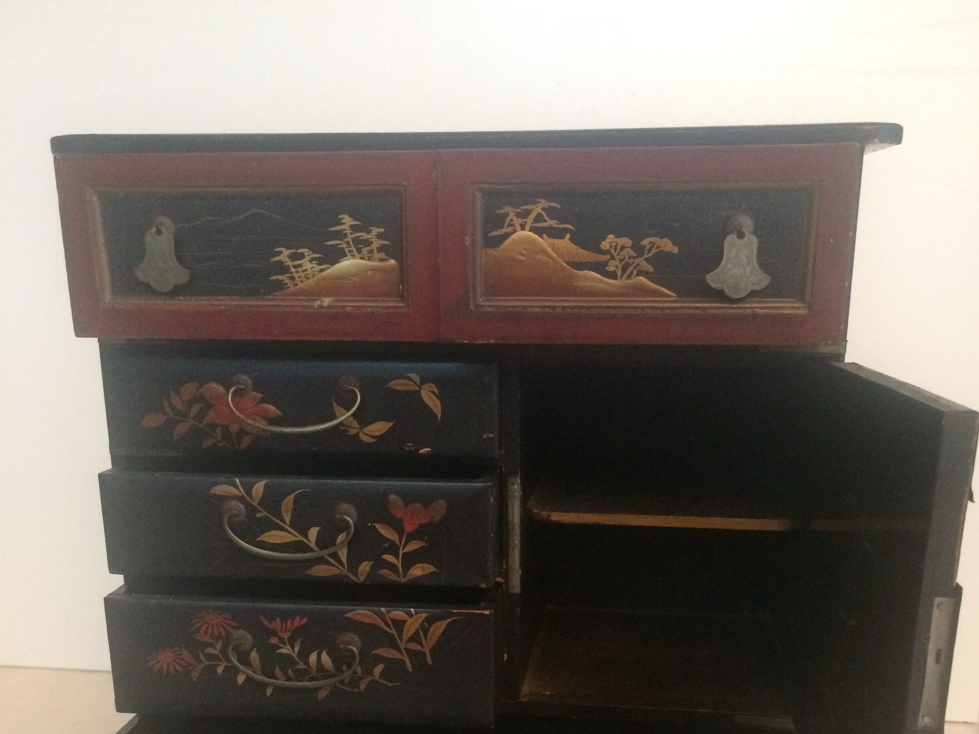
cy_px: 569
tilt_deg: -17.7
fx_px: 1103
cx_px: 492
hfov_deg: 47.9
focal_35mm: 39
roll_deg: +0.0
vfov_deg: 35.8
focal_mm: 4.15
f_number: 2.2
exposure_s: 1/17
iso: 320
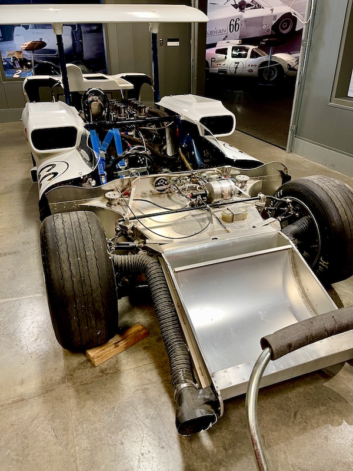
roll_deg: +1.0
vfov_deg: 69.4
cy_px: 236
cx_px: 176
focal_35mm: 25
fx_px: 340
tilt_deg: -29.2
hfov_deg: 54.9
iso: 125
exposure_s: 1/60
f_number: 1.6
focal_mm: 5.1
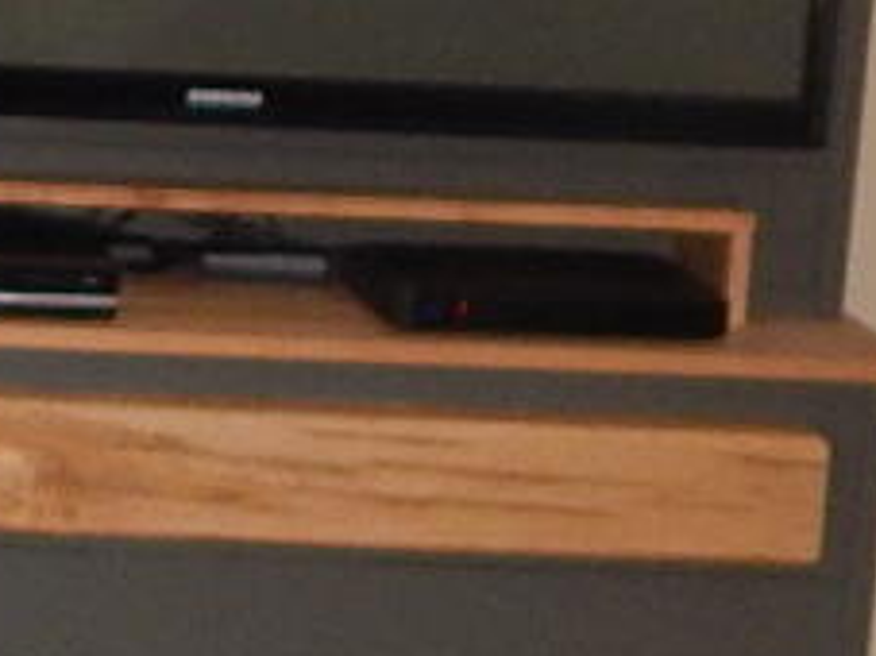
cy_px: 178
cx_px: -428
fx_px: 3920
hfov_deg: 12.2
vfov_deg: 9.6
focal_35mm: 155
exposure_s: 1/30
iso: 200
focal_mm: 4
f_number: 3
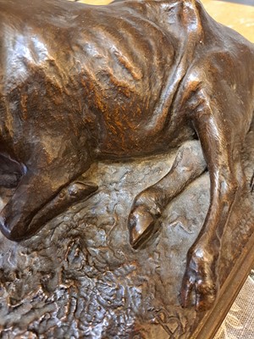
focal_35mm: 24
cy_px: 170
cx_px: 127
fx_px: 235
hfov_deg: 56.8
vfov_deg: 71.6
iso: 320
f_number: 1.8
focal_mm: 5.23
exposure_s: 1/33
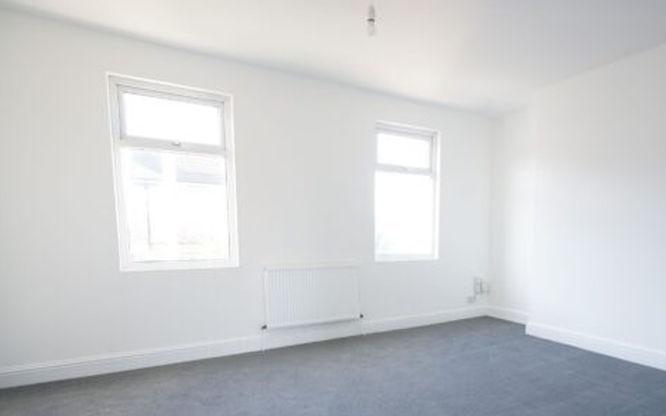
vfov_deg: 56.0
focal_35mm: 21
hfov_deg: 81.8
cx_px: 379
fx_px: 381
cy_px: 279
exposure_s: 1/30
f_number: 4
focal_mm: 16
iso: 400
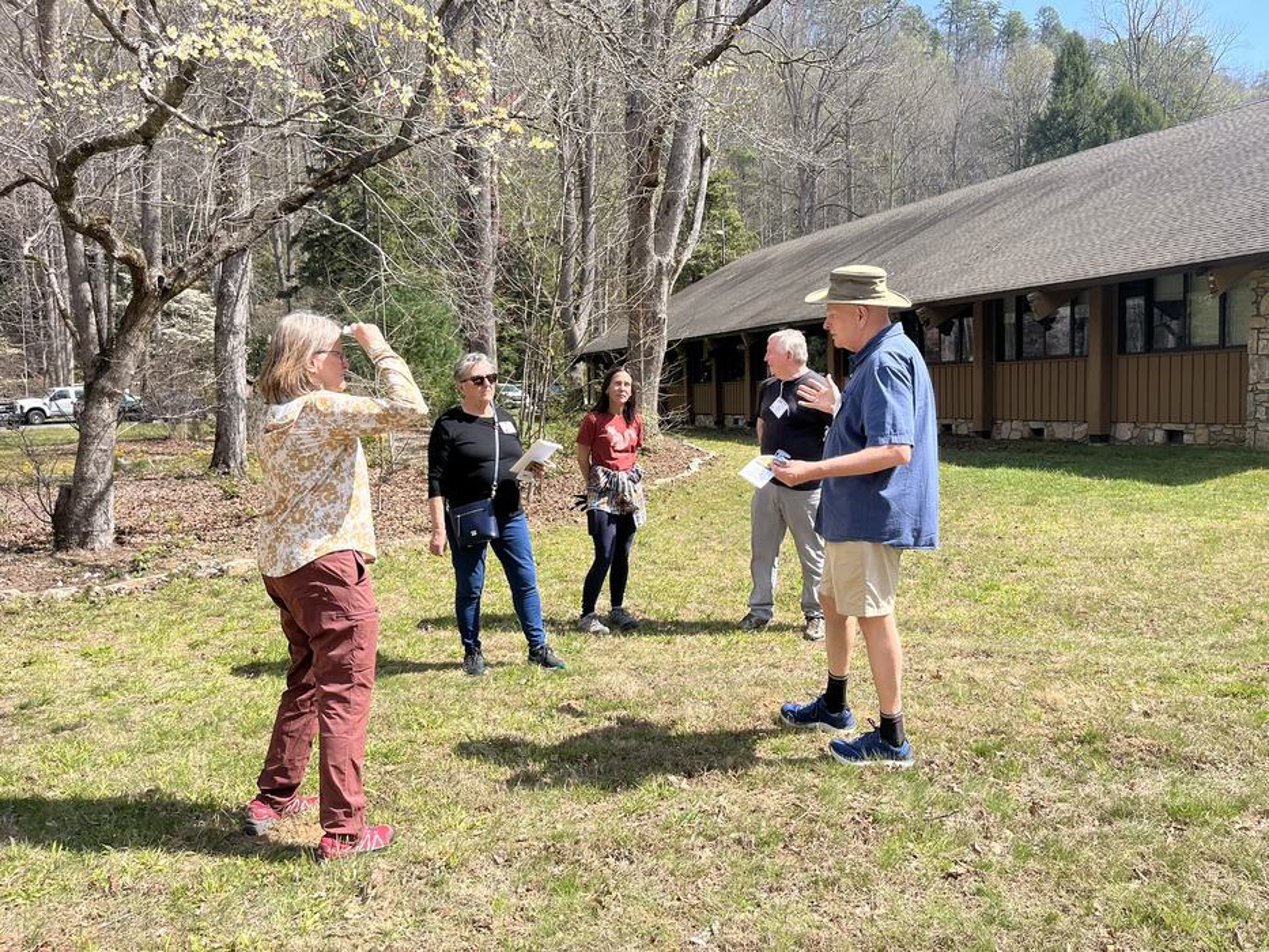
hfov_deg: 67.3
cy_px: 476
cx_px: 634
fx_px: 953
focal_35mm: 26
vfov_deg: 53.1
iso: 50
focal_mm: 5.1
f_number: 1.6
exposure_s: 1/1600
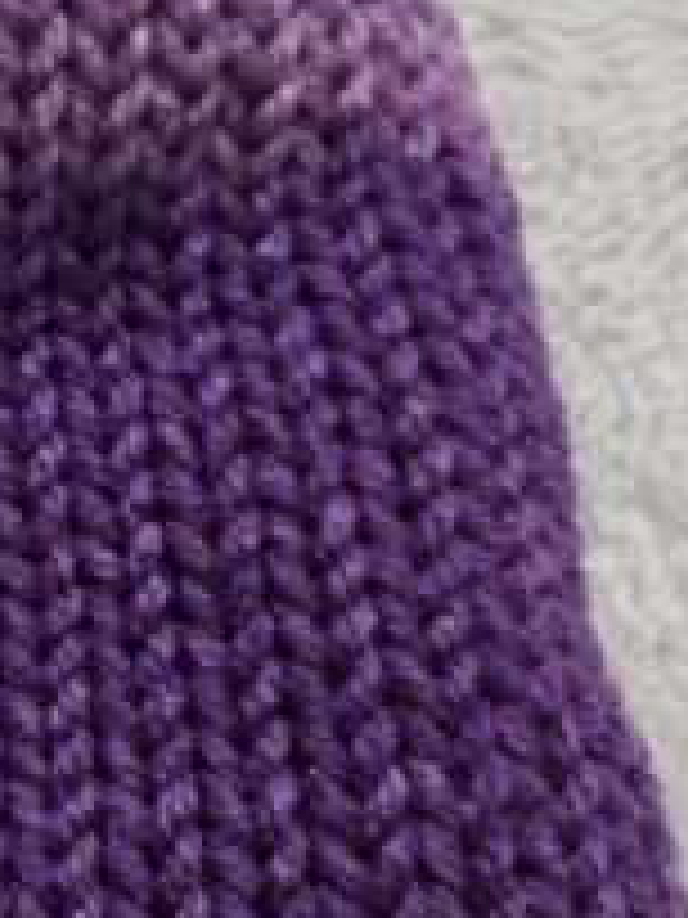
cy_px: 522
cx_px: -391
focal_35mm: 90
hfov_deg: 15.0
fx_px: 2385
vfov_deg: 21.8
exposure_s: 1/120
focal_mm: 5.4
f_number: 1.8
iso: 1250
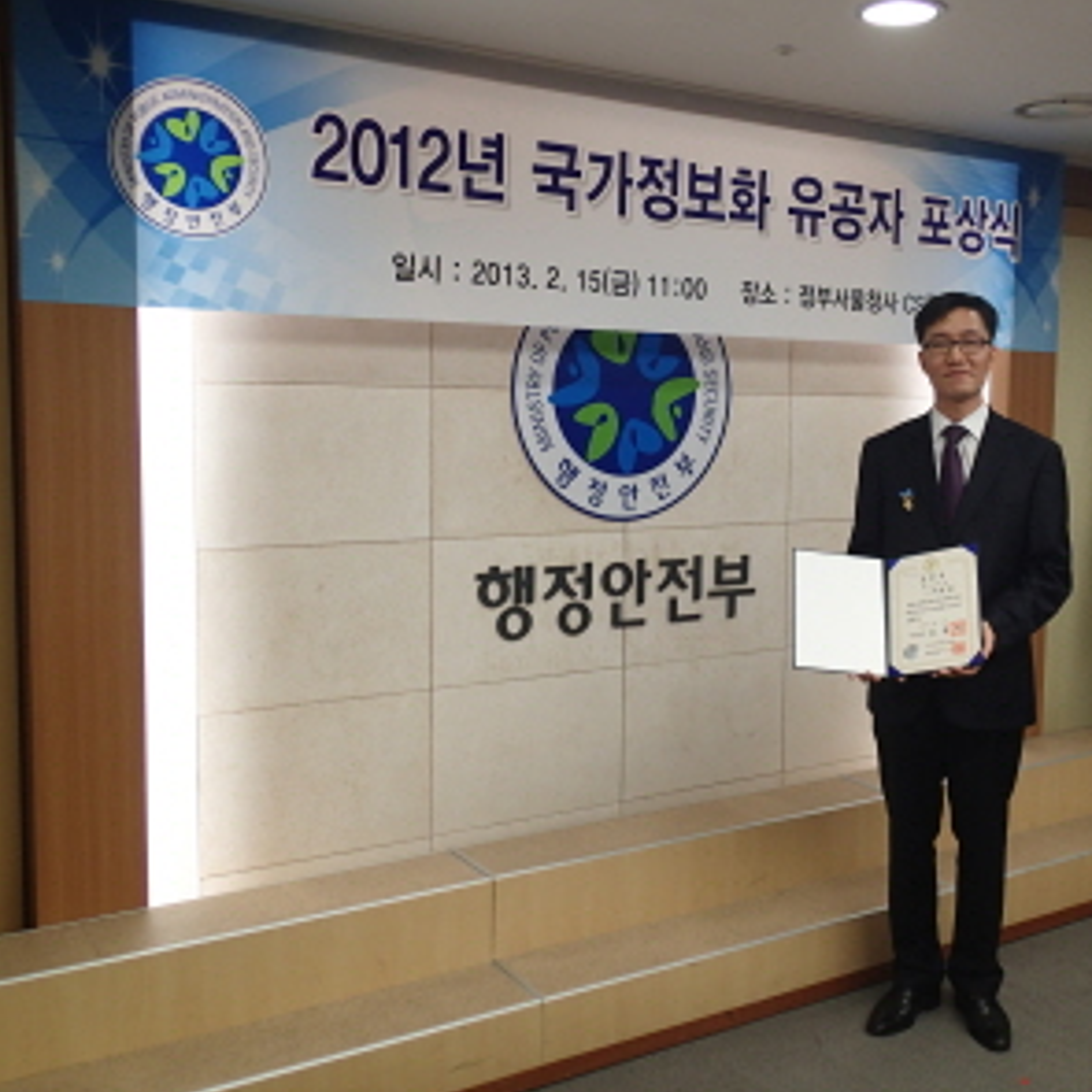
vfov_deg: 46.0
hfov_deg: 45.7
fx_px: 1285
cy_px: 548
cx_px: 674
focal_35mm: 36
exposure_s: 1/60
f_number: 2.3
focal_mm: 5.5
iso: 125
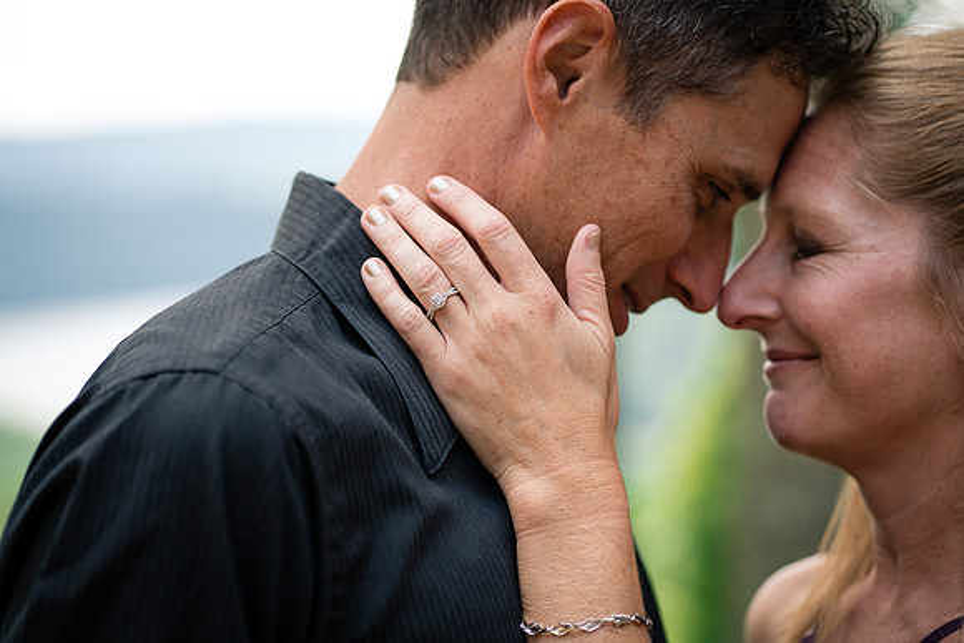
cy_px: 322
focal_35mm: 85
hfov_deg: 23.9
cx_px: 482
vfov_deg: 16.1
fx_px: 2277
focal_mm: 85
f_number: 3.2
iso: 800
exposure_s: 1/1600
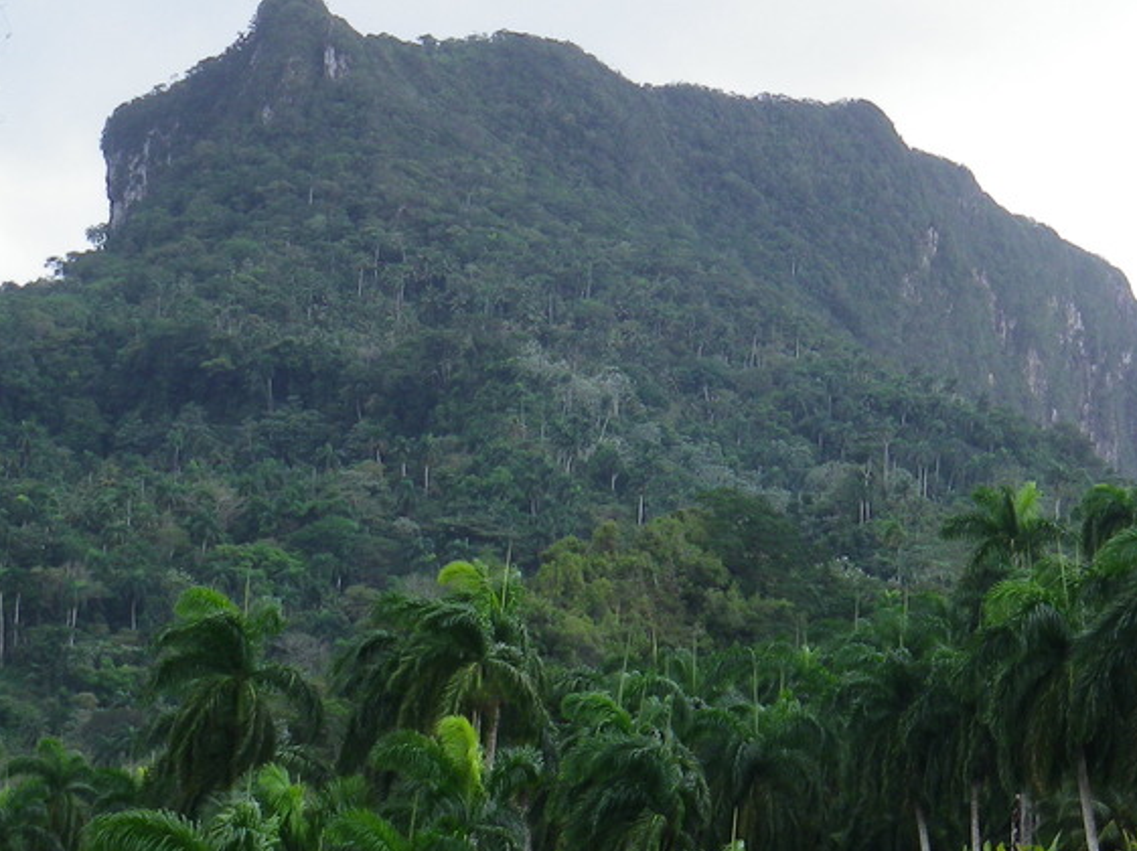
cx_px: 695
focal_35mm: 152
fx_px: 4989
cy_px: 229
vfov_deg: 9.7
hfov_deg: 13.0
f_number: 4.9
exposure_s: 1/100
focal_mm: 12.5
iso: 80
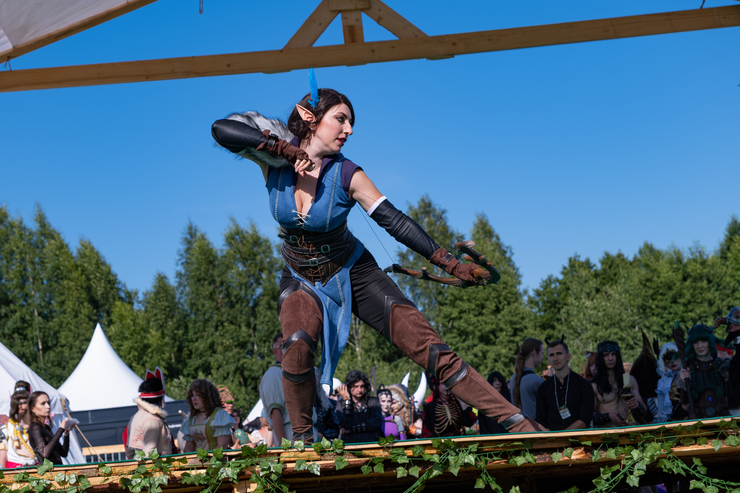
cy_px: 252
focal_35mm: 72
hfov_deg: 28.0
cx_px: 330
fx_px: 1484
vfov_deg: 18.9
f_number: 4
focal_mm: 40.1
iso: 160
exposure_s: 1/1600
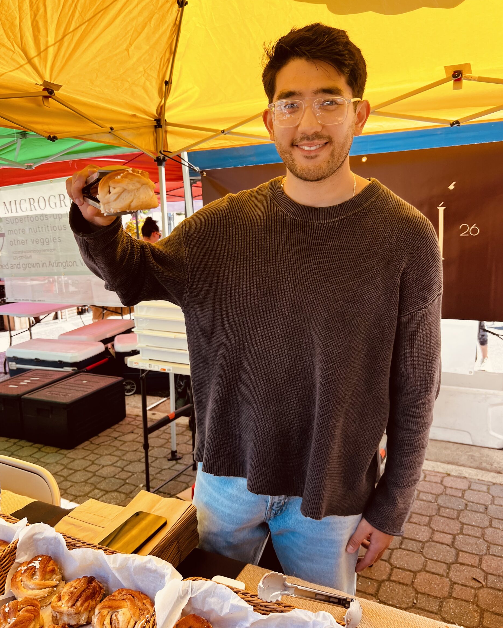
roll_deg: +1.0
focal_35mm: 28
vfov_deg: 62.2
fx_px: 521
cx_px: 245
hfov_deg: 51.5
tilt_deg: -8.4
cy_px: 313
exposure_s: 1/484
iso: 50
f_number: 1.5
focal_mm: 5.7
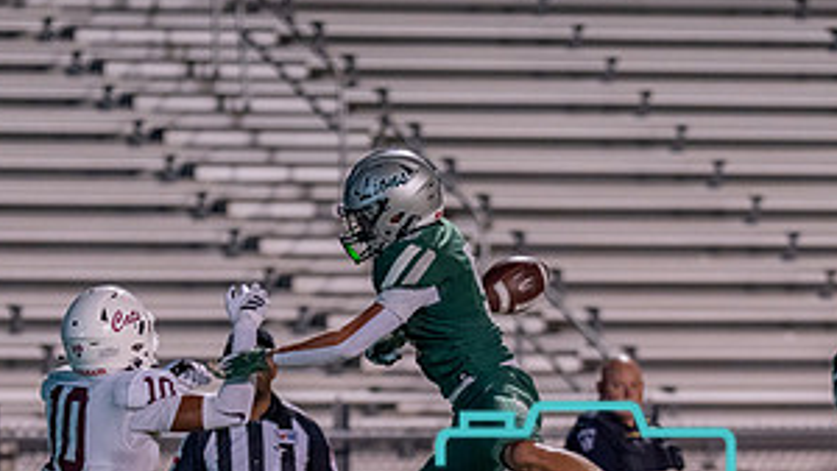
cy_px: 557
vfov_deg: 2.9
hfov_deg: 5.2
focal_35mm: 418
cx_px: 533
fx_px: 9280
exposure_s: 1/1000
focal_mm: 135
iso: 1600
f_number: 1.8
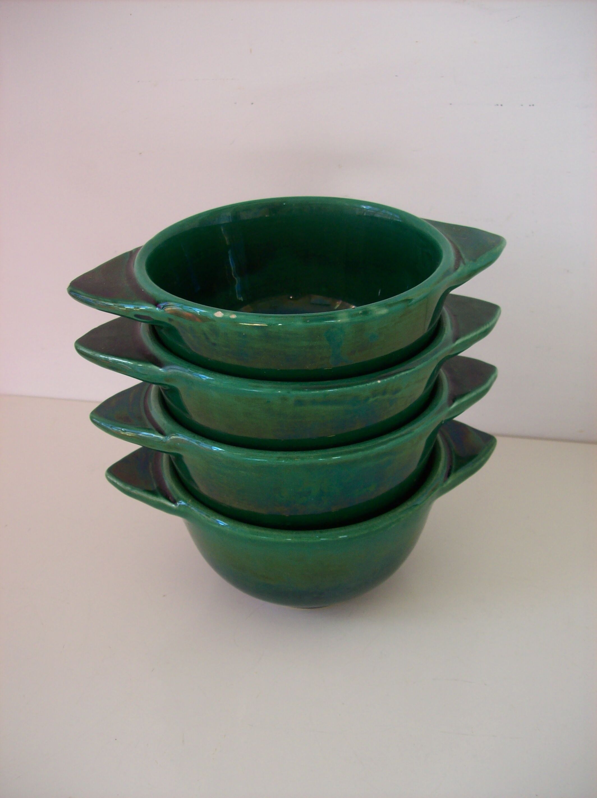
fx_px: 830
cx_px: 298
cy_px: 399
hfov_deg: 39.6
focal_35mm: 36
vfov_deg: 51.4
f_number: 2.7
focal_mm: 6
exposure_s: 1/64
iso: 80
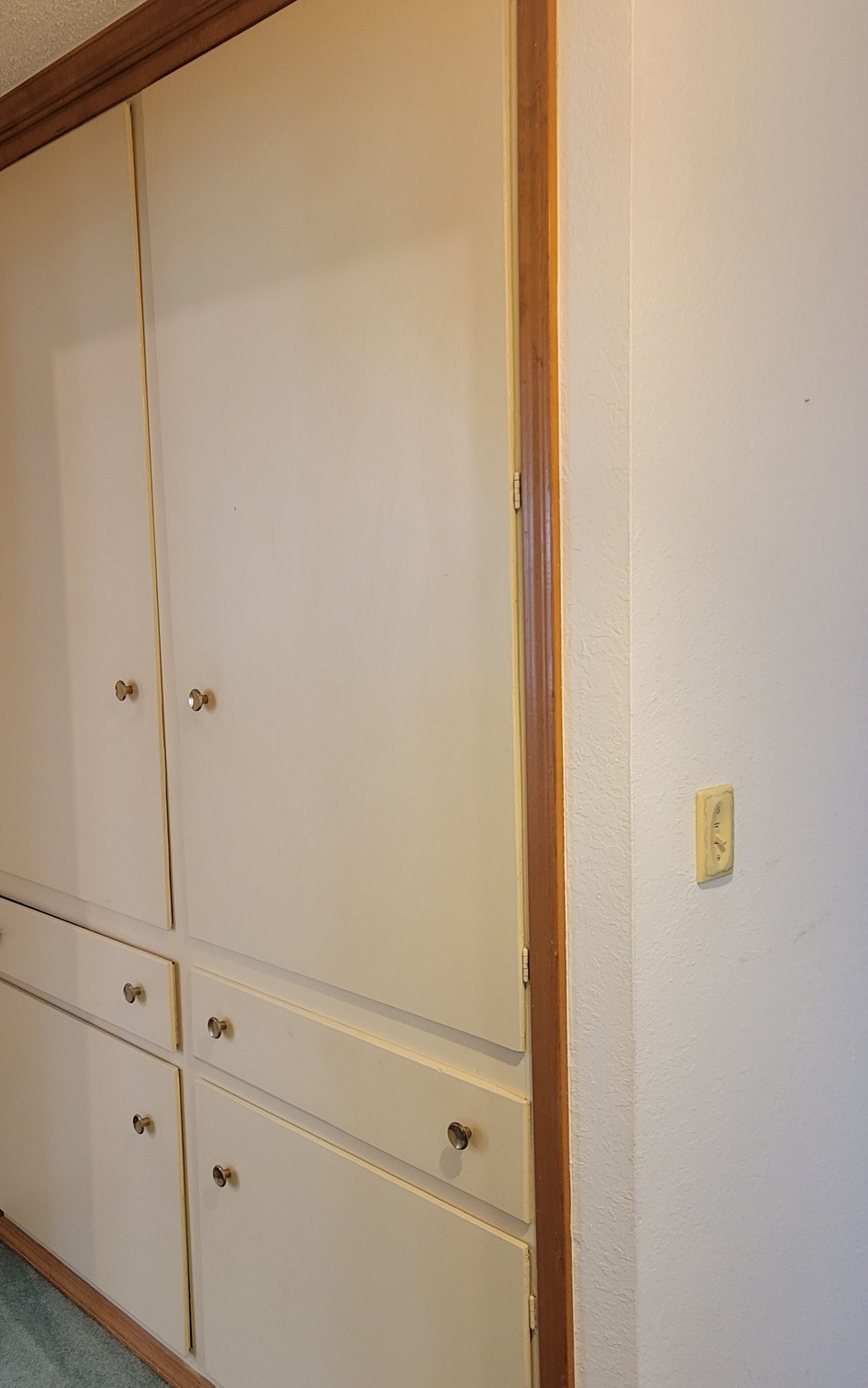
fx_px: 1286
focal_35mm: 34
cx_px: 296
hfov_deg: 36.9
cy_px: 758
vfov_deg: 56.6
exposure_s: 1/40
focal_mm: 5.4
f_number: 1.8
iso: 320
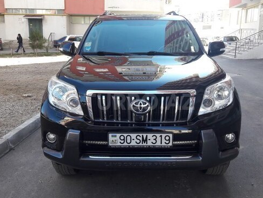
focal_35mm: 38
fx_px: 289
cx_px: 139
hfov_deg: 48.9
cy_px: 102
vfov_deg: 37.7
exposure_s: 1/119
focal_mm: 3.7
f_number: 1.9
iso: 40
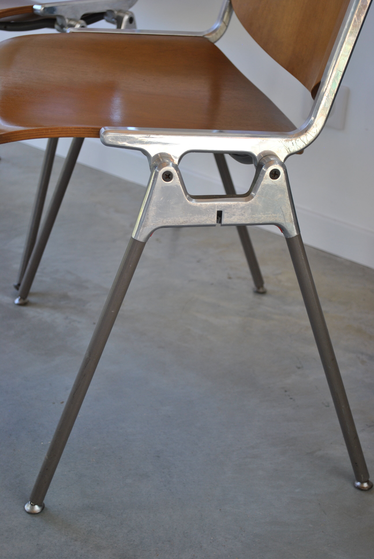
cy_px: 280
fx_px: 1025
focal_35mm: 66
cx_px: 187
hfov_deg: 20.7
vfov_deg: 30.5
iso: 200
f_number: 5.3
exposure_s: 1/40
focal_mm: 44
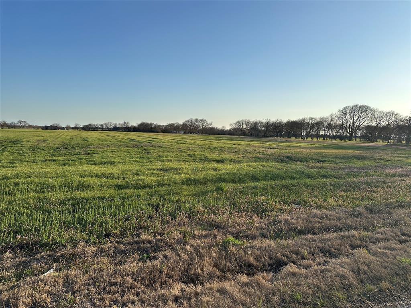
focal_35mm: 24
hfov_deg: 71.6
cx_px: 206
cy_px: 154
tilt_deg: -5.5
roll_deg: -1.5
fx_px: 285
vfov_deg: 56.8
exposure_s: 1/3861
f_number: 1.78
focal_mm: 6.86
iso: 80
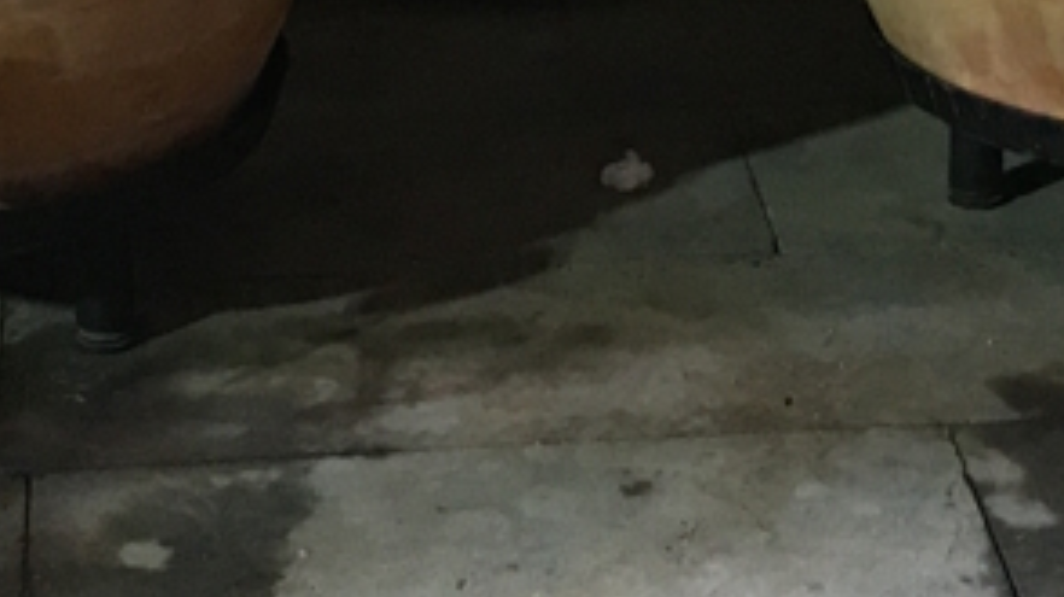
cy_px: -1067
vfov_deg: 7.1
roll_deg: -1.2
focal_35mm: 156
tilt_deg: -3.4
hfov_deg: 13.8
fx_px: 4399
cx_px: 557
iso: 100
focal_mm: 4.15
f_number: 2.2
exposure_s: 1/10
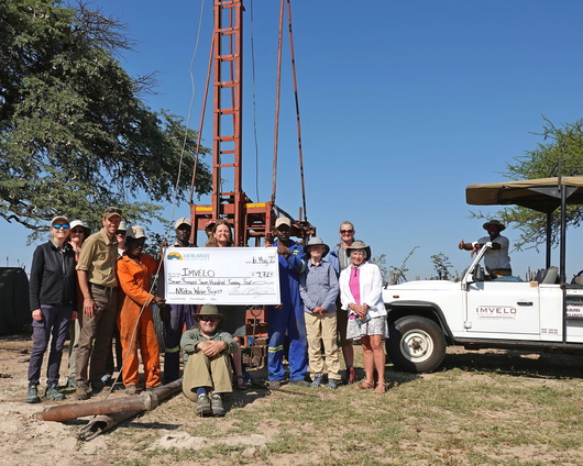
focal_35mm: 34
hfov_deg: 52.7
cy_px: 234
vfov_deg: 43.4
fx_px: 587
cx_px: 252
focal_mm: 11.03
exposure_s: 1/1000
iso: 100
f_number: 4.5
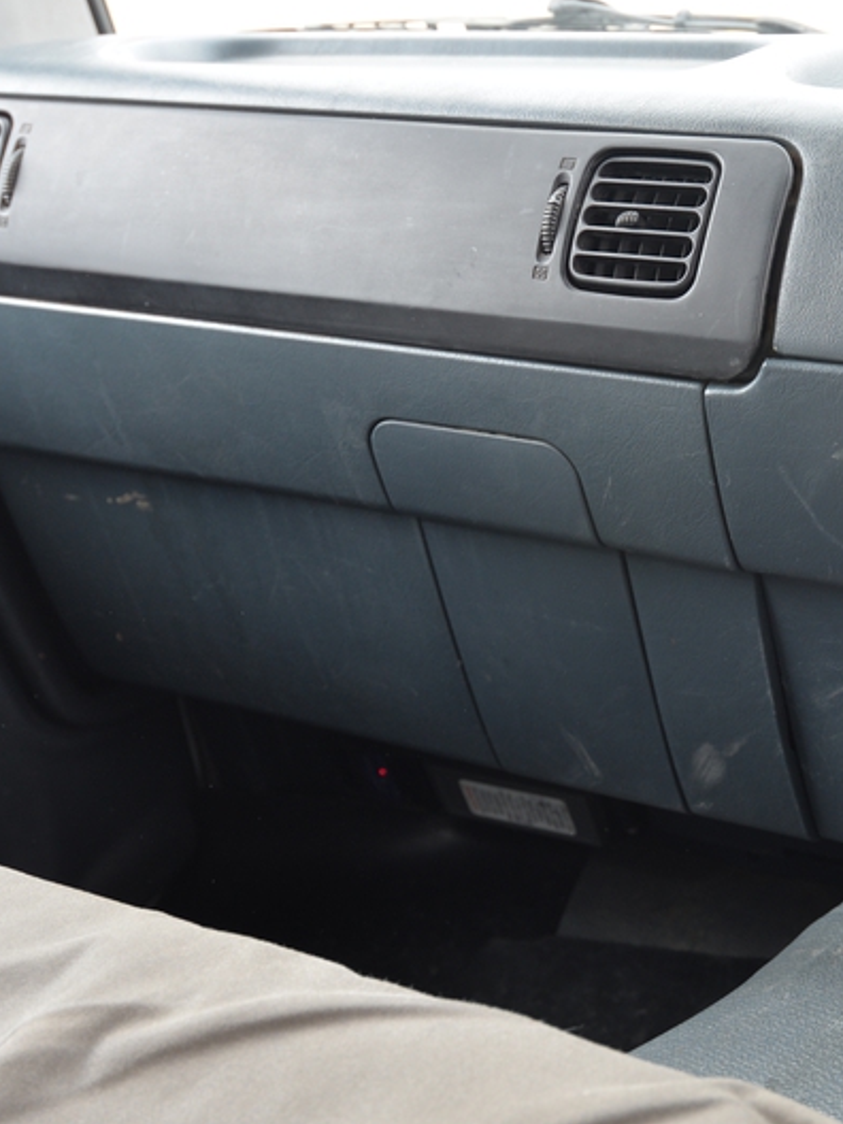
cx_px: 862
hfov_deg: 24.0
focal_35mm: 58
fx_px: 1883
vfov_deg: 33.1
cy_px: 664
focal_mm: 31
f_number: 5.6
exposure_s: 1/125
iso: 360
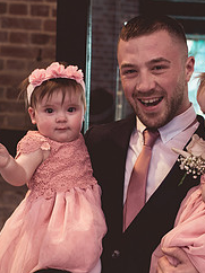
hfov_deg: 15.7
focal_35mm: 94
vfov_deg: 20.6
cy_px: 223
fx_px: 744
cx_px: 129
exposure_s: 1/100
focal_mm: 35
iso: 400
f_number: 2.5
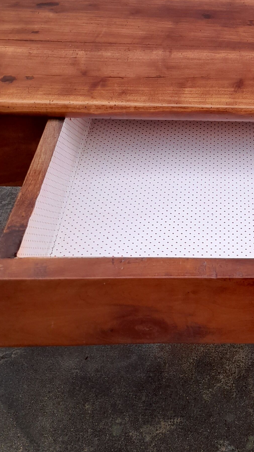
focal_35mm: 60
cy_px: 122
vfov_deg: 34.3
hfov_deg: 19.0
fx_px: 719
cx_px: 296
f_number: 2
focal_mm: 4.6
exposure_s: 1/104
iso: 20
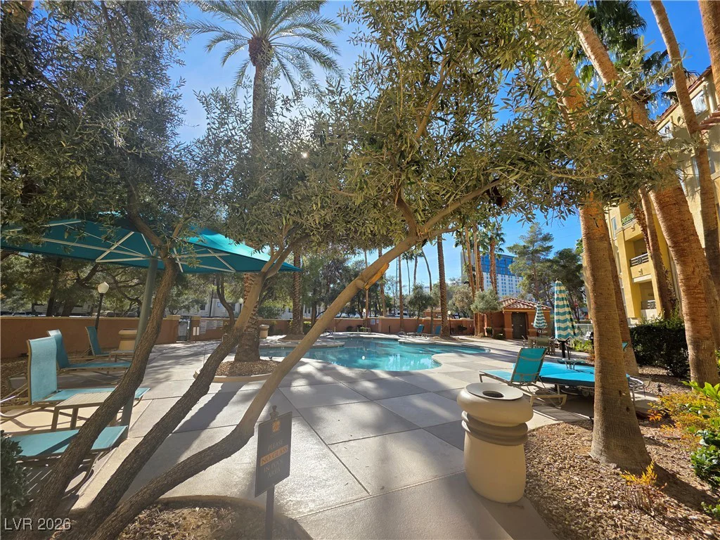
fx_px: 270
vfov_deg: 89.9
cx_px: 360
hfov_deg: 106.2
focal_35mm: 13
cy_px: 270
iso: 40
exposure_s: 1/1563
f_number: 1.9
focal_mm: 2.2
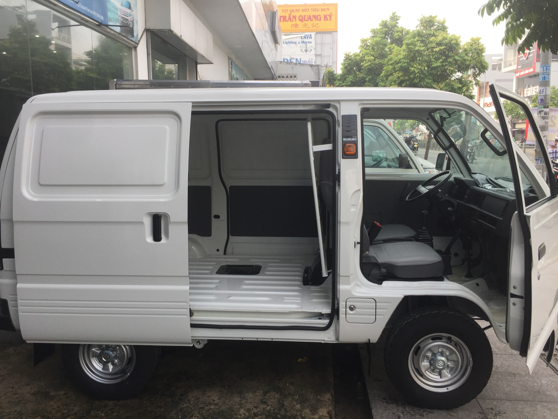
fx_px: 467
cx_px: 279
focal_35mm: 29
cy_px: 210
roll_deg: -0.5
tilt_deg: -8.0
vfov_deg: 48.2
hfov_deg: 61.7
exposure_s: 1/408
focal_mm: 4.15
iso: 32
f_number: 2.2
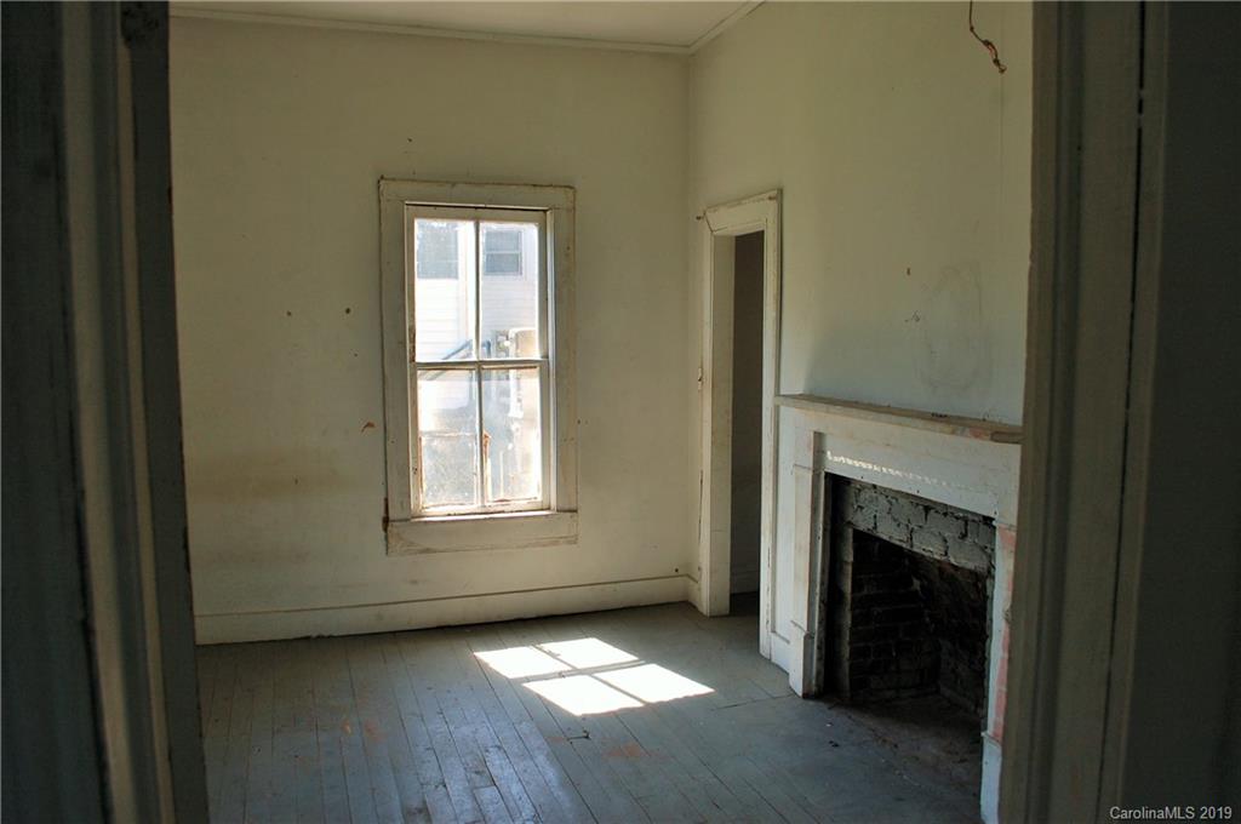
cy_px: 412
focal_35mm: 27
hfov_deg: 67.4
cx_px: 620
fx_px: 930
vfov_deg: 47.8
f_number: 5.6
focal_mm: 18
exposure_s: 1/125
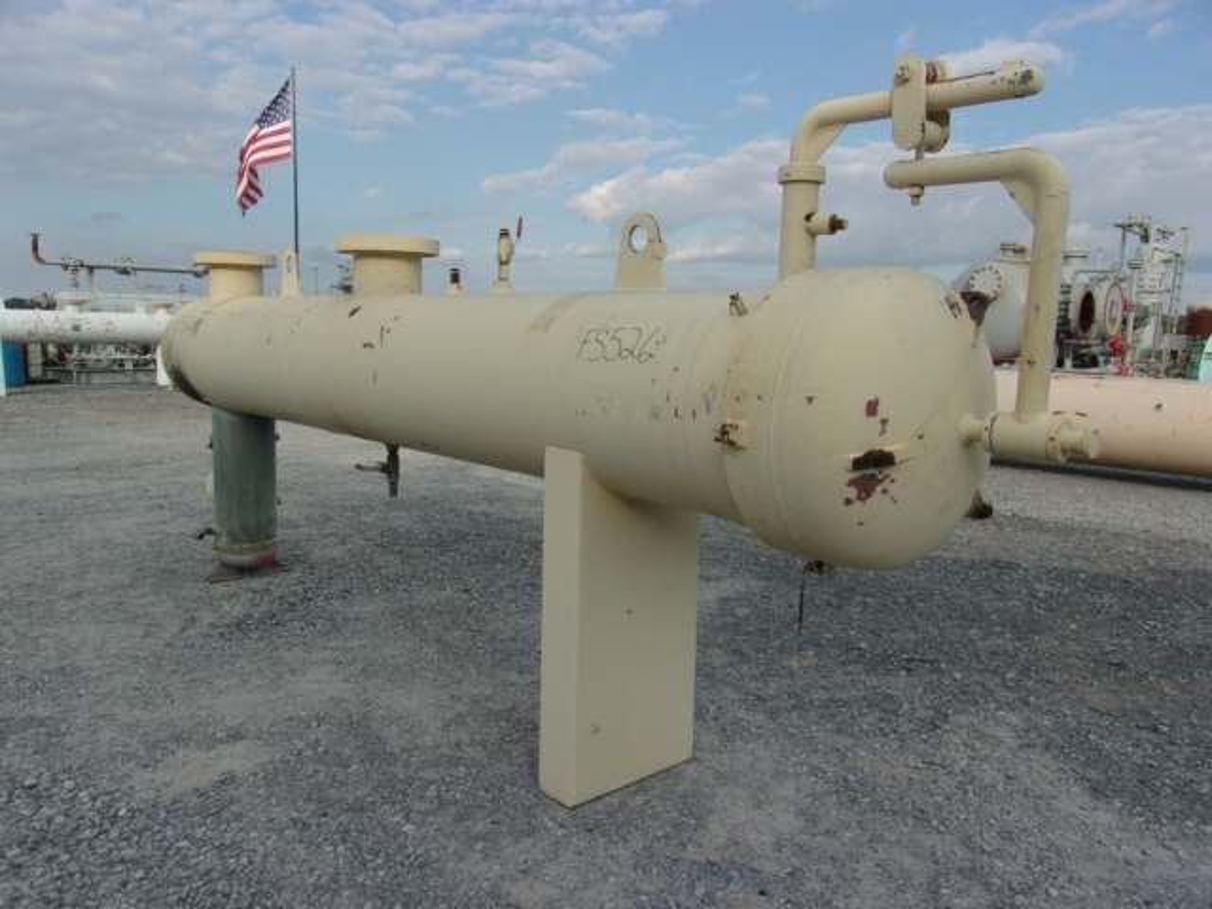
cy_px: 454
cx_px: 606
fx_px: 945
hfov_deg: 65.3
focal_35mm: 27
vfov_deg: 51.4
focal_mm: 4.9
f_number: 10.4
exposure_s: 1/100
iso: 80
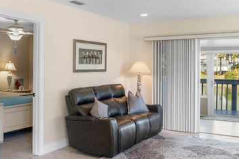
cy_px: 75
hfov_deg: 45.0
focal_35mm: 43
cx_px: 88
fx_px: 285
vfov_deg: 31.2
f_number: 8
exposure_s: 1/15
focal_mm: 16
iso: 320
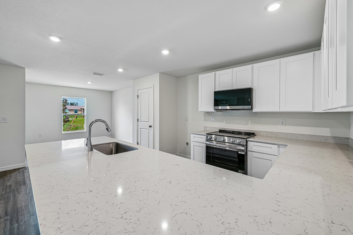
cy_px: 118
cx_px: 176
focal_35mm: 14
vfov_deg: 81.2
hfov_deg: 104.3
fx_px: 137
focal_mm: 14
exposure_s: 1/20
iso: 400
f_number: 8
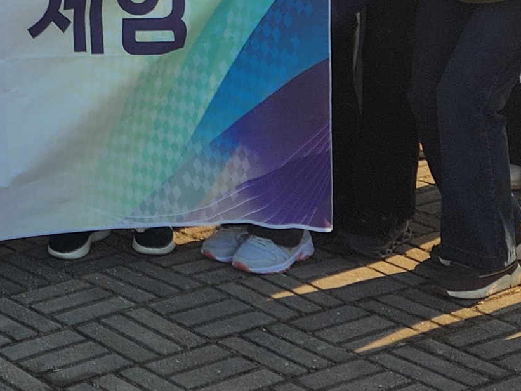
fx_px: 1686
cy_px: -331
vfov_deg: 12.1
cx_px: -286
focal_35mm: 112
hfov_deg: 15.9
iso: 20
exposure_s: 1/1488
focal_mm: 5.4
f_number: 1.8
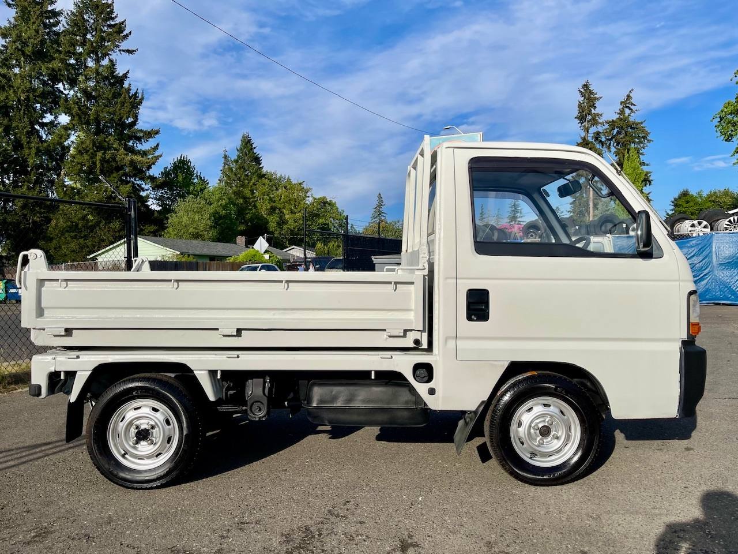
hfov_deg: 69.4
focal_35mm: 25
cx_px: 369
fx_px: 533
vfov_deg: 54.9
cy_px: 277
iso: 32
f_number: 1.6
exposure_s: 1/6993
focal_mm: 5.1
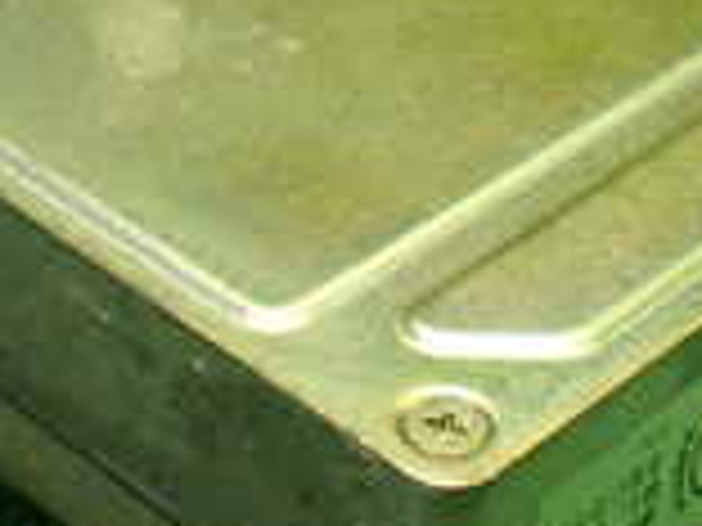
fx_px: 2494
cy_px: 166
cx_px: 378
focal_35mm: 123
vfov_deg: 12.0
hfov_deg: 16.0
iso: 800
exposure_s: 1/125
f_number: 2.4
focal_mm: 5.79
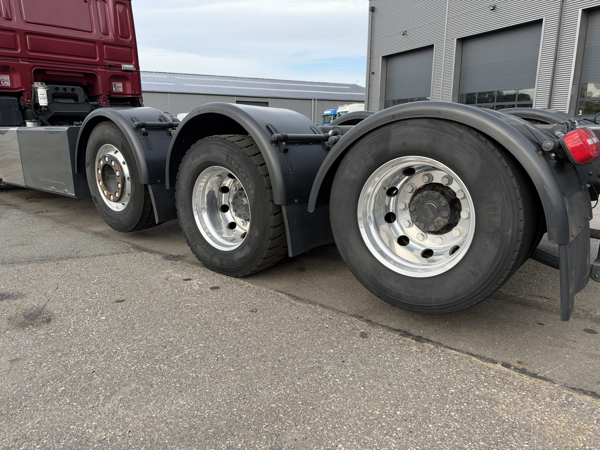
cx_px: 300
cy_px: 225
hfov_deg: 71.6
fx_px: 416
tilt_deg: -11.0
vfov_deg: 56.8
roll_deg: -0.8
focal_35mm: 24
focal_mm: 6.93
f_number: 1.8
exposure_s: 1/1116
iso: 80
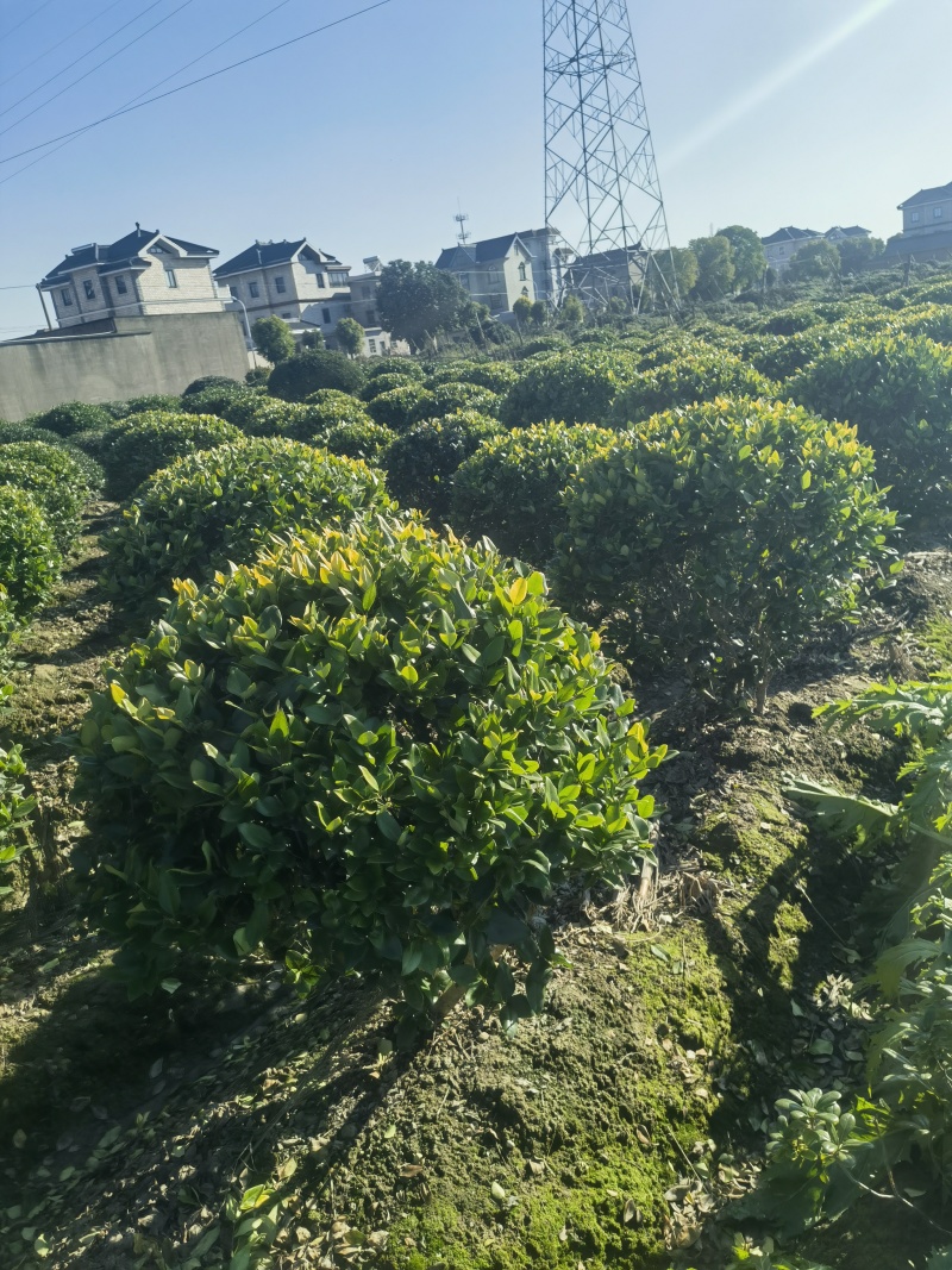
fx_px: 990
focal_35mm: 27
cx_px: 476
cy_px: 635
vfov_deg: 65.3
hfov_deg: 51.3
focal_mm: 6.67
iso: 50
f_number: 1.9
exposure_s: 1/3546
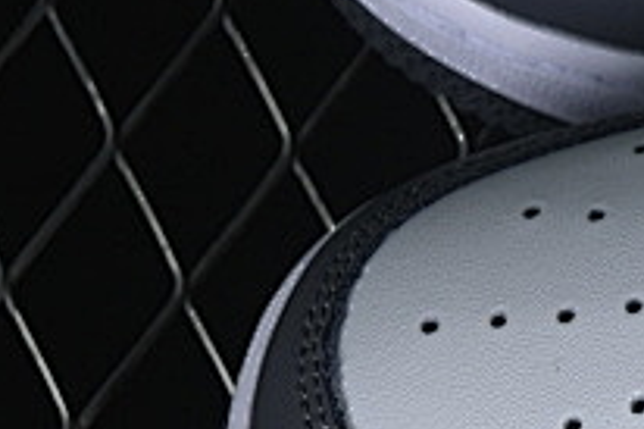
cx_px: 1569
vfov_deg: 3.5
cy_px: 56
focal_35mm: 394
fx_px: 7042
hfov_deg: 5.1
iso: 160
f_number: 7.1
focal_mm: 50
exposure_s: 1/60
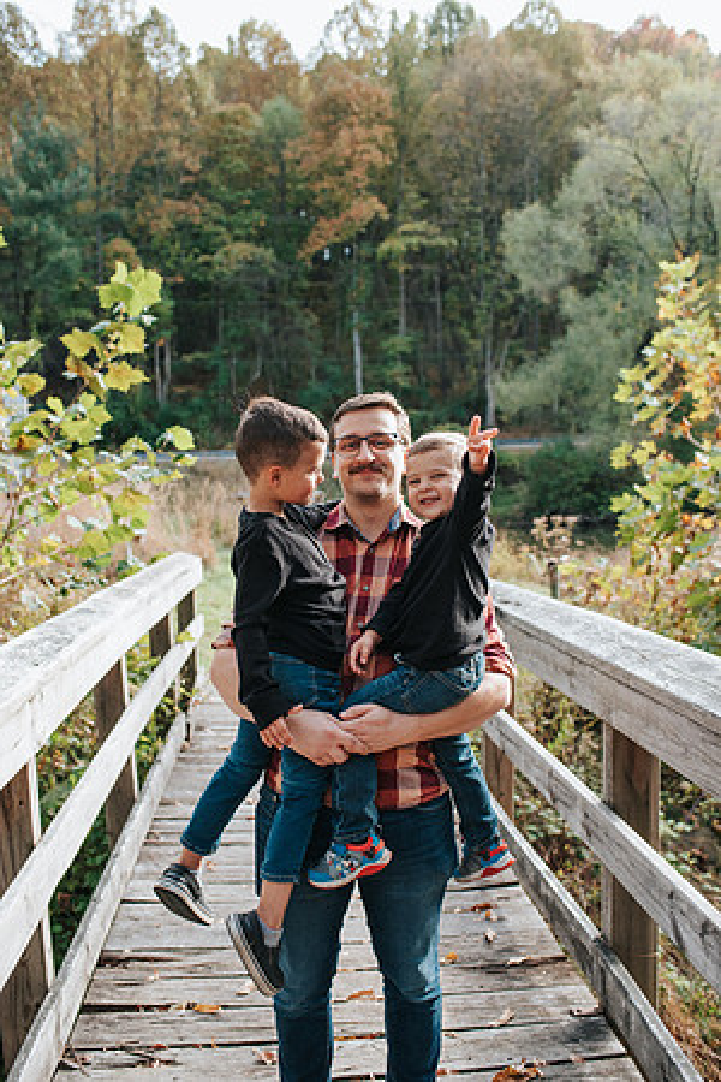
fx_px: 1051
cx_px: 360
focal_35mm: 35
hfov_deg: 37.9
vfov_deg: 54.4
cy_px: 541
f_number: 3.5
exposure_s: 1/1250
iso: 1000
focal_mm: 35
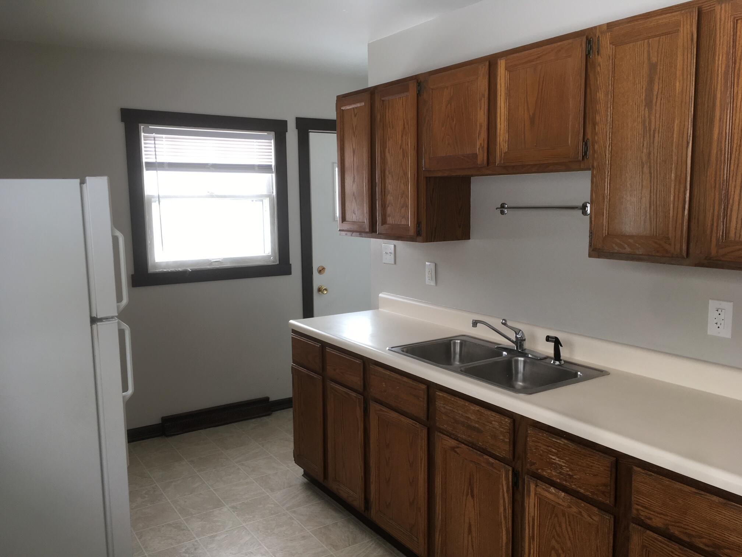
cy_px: 278
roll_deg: +0.7
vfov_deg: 48.2
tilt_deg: -9.3
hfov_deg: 61.7
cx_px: 371
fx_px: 622
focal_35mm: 29
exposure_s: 1/60
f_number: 2.2
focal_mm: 4.15
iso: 25
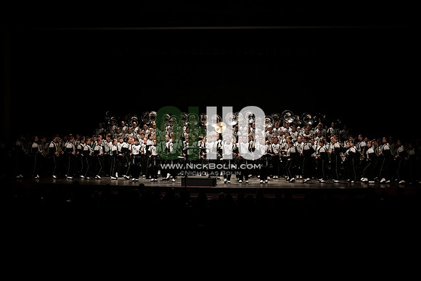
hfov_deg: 35.6
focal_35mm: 56
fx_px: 655
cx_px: 210
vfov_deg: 24.2
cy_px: 140
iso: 2500
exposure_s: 1/500
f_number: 4
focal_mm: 56
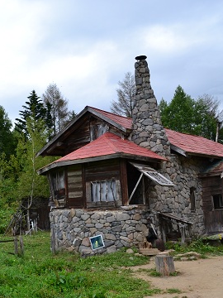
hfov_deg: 32.1
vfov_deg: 42.9
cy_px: 151
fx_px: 378
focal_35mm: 44
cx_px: 47
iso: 400
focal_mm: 20
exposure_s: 1/250
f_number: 10
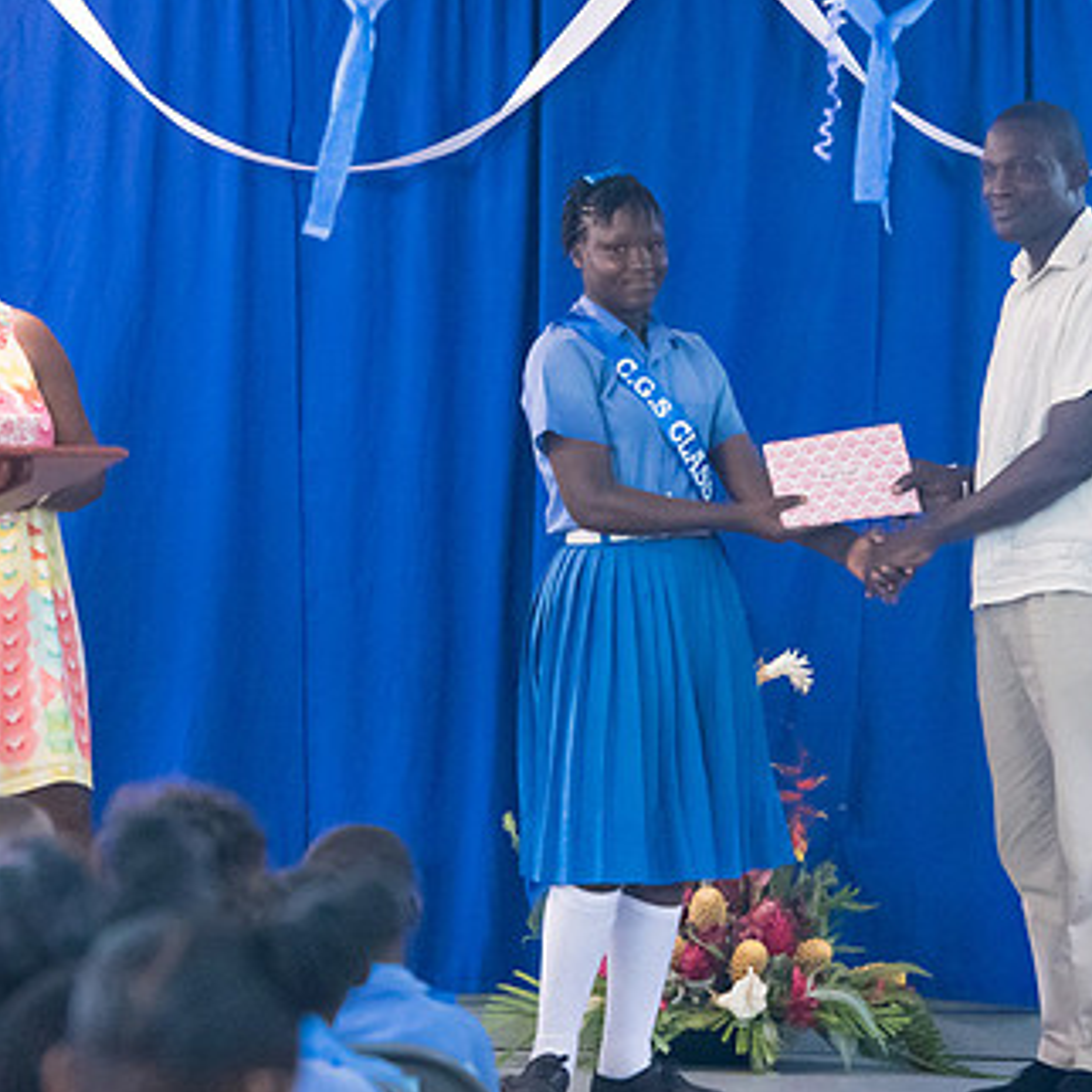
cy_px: 490
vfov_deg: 6.9
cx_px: 651
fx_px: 9030
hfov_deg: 6.9
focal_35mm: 253
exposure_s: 1/200
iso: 20000
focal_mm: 165
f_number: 6.3
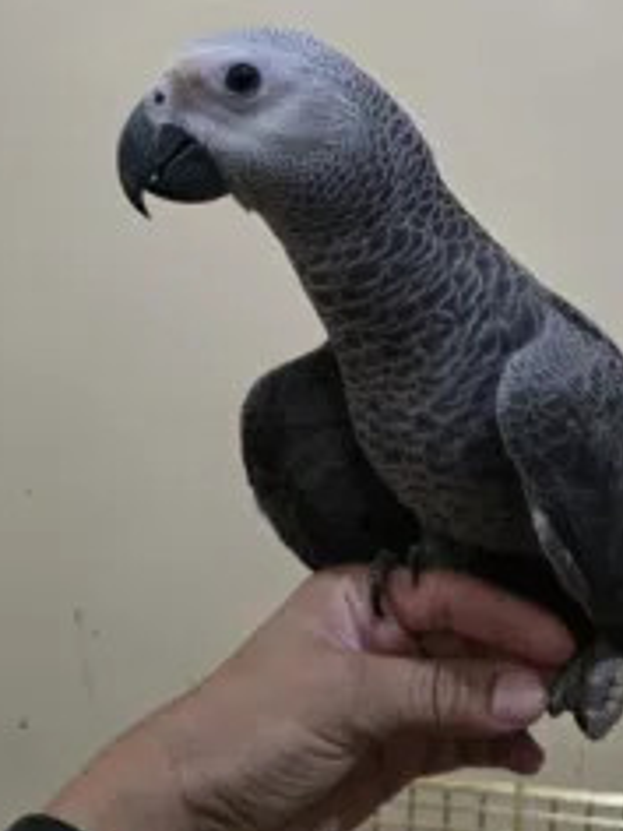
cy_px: 320
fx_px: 936
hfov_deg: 36.2
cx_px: 447
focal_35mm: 39
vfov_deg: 47.5
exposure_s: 1/60
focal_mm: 6.3
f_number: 1.7
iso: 1250
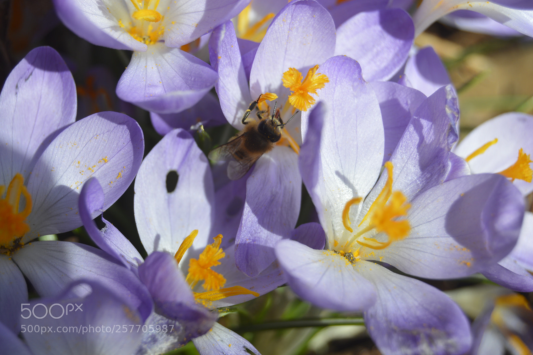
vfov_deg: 16.5
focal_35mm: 82
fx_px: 1220
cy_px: 178
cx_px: 266
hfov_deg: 24.6
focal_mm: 55
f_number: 8
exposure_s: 1/250
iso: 100
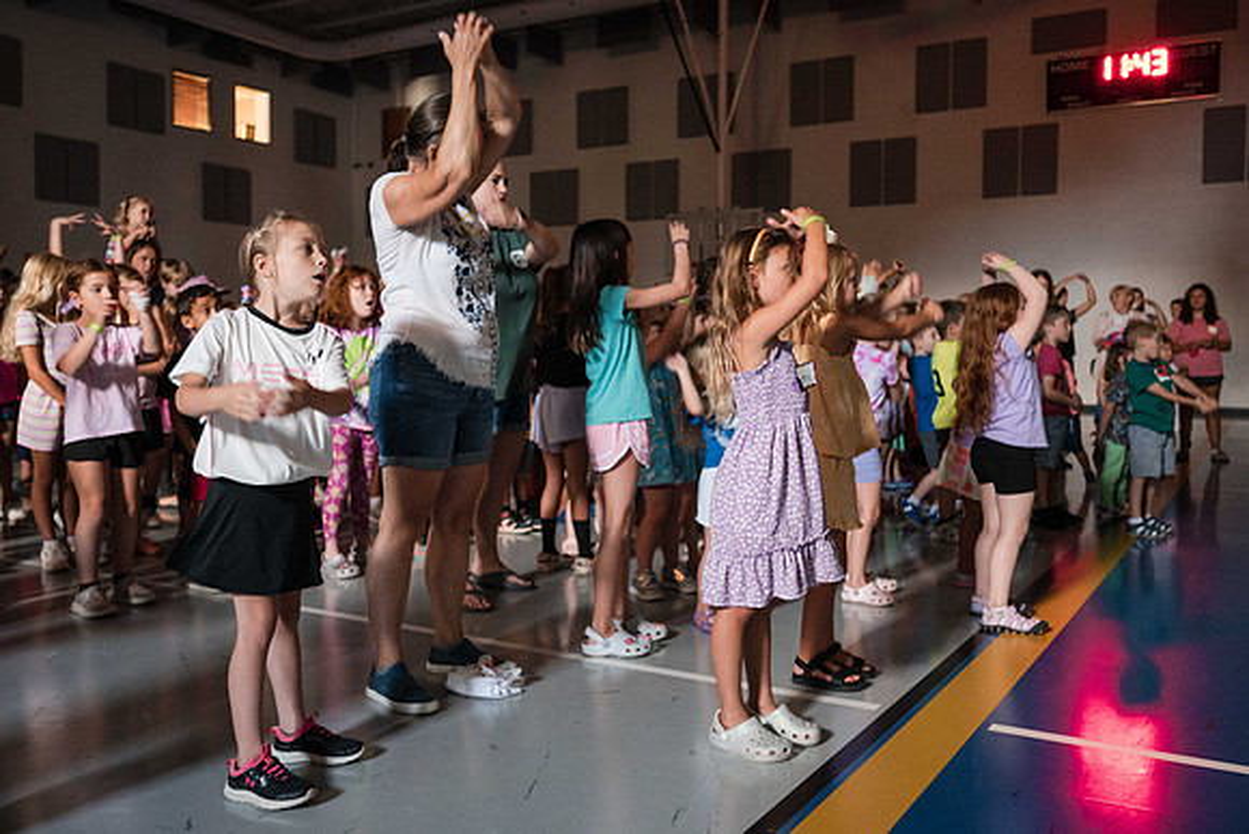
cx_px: 618
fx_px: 1089
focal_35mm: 31
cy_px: 410
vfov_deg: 41.9
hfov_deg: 59.7
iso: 6400
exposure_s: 1/60
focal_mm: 30
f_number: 4
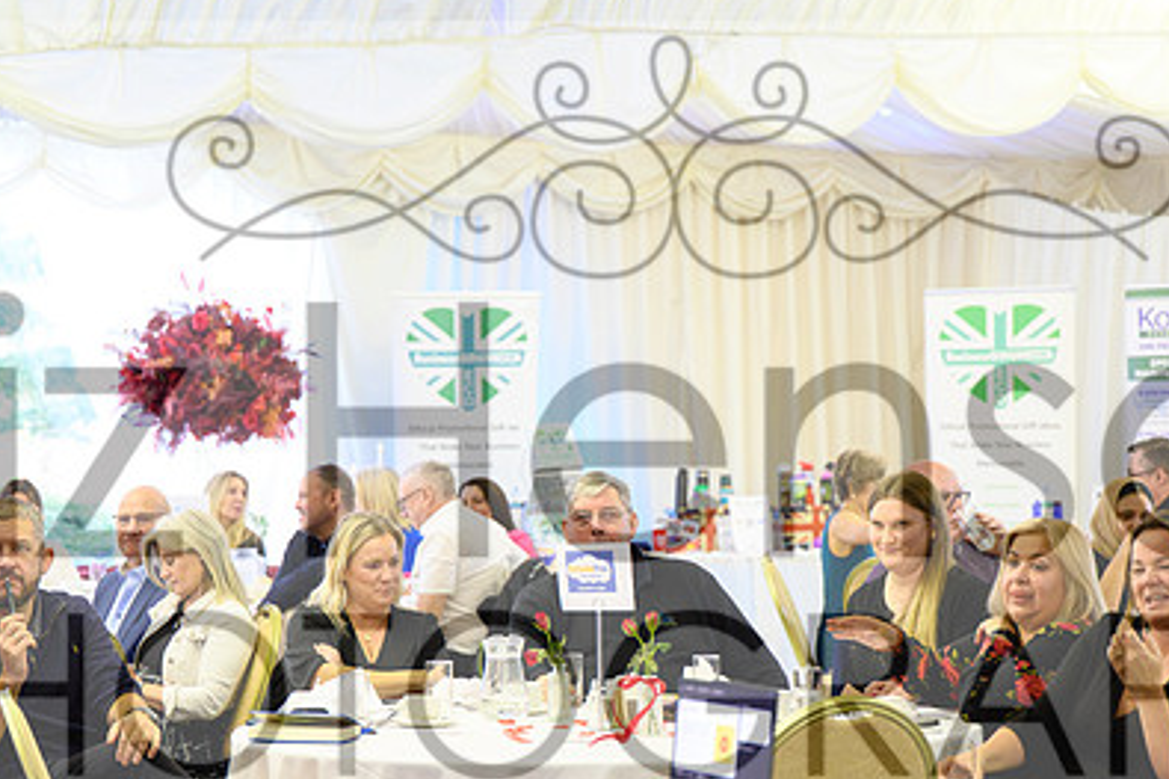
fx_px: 3343
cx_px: 669
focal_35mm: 103
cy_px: 551
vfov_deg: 13.2
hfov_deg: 19.8
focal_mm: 70
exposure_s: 1/200
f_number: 2.8
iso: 12800
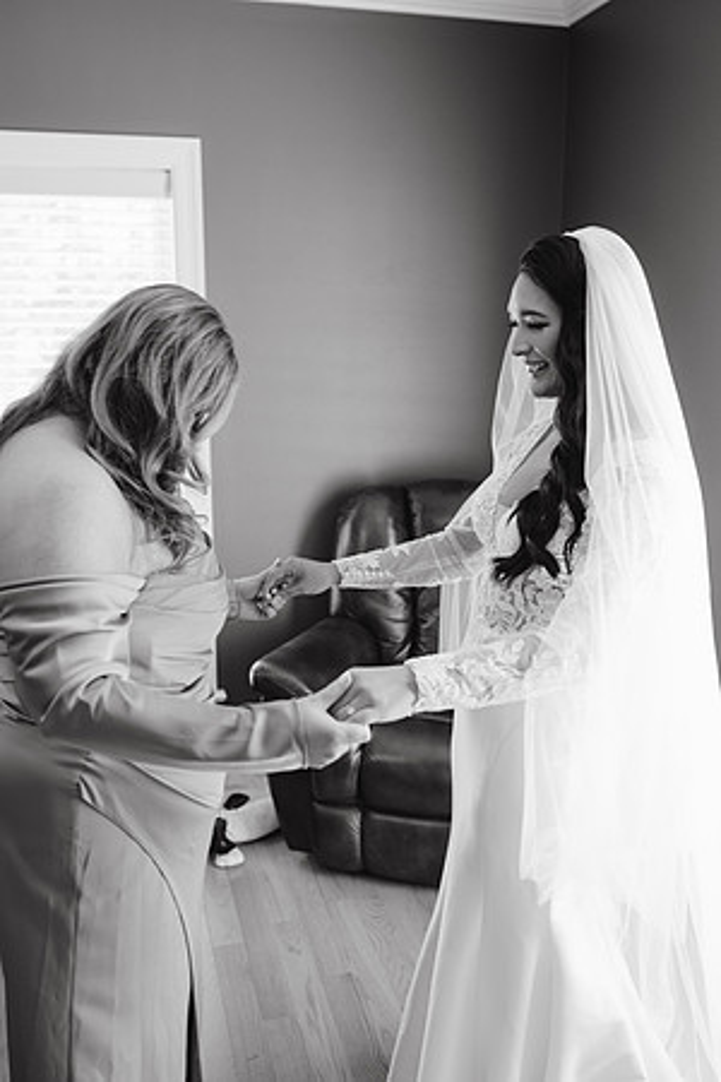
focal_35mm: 35
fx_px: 1051
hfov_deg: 37.9
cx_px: 360
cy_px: 541
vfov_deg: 54.4
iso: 640
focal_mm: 35
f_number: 3.2
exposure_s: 1/125
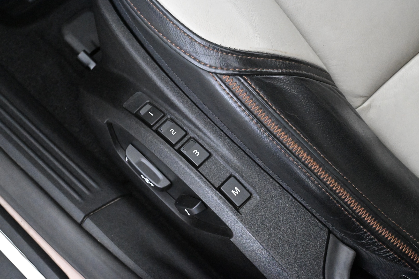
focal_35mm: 68
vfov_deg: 20.2
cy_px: 140
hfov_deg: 29.9
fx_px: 786
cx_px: 210
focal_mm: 45
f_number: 6
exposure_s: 1/40
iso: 12800
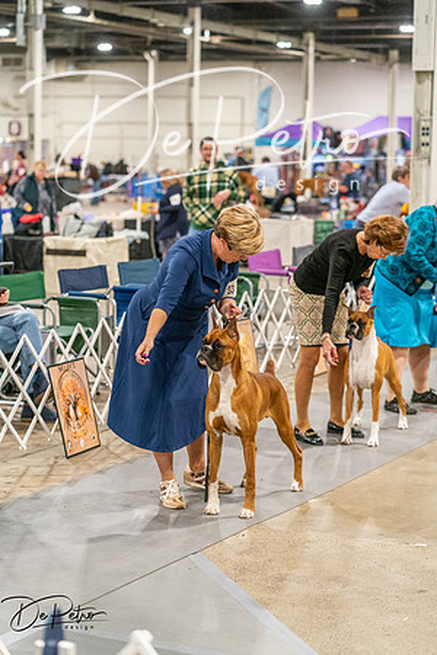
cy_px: 328
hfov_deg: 16.5
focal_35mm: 83
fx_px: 1511
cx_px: 218
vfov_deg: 24.5
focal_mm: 83
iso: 6400
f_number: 3.2
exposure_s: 1/250
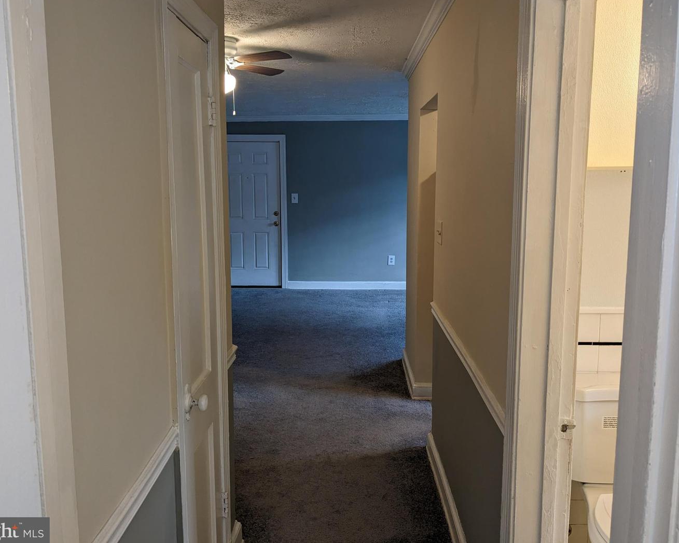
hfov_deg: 60.4
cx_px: 332
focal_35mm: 29
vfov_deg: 50.0
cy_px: 267
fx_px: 583
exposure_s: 1/60
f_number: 1.73
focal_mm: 4.38
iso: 139
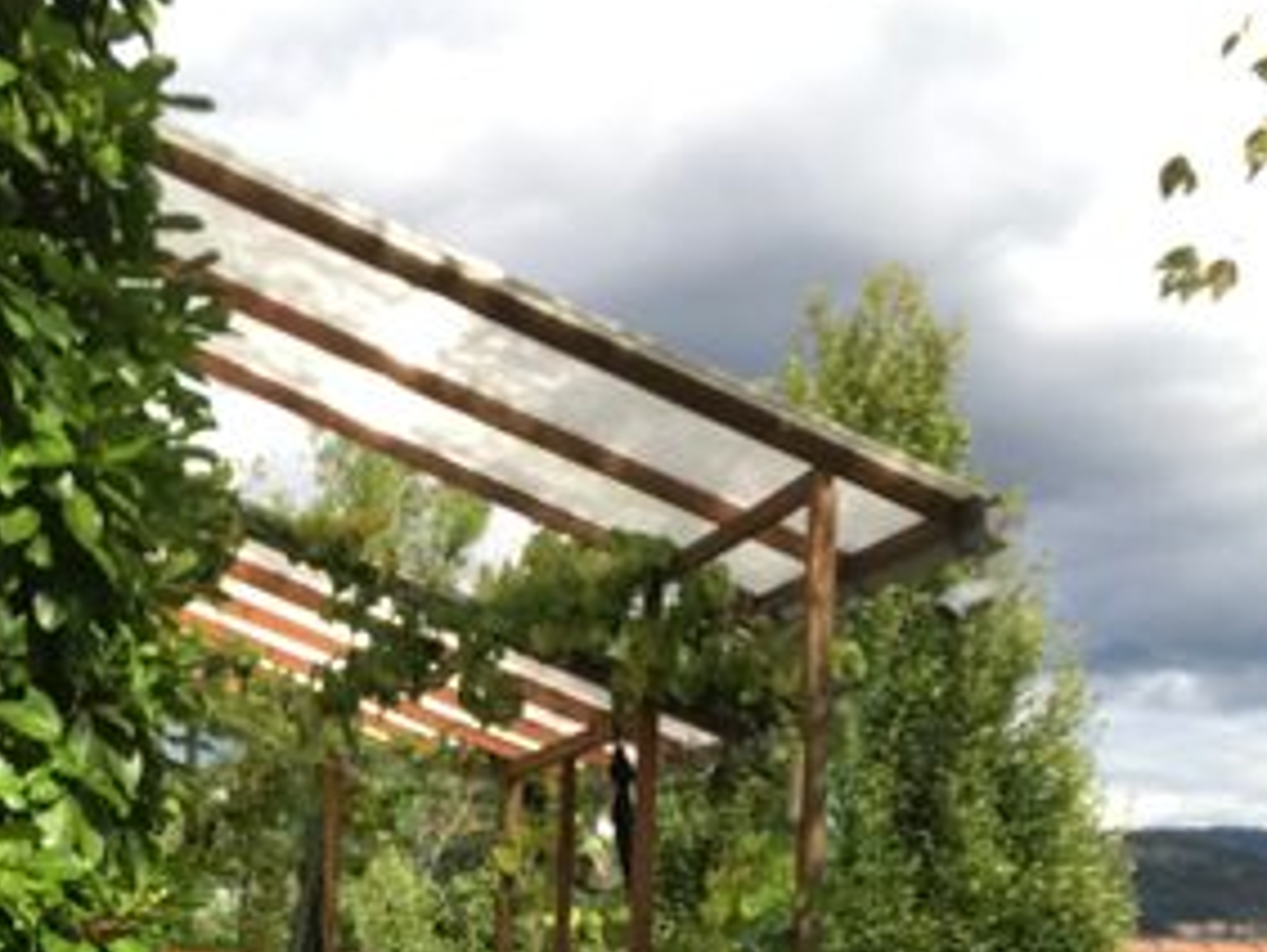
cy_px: 914
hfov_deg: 28.5
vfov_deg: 21.0
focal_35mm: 68
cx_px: 521
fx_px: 2491
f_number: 2.2
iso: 25
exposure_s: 1/583
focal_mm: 2.87
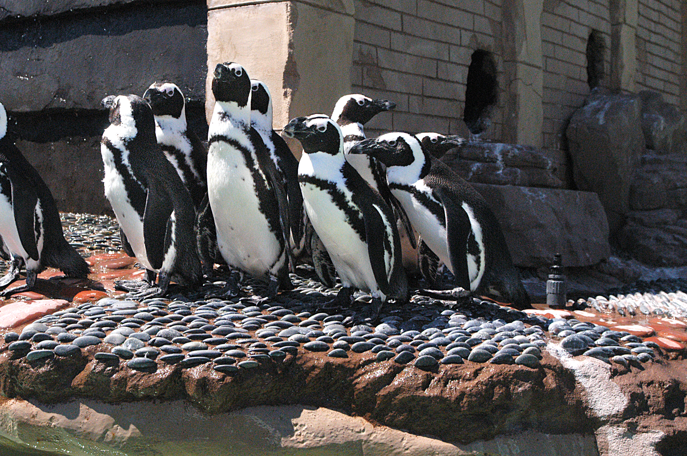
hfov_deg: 37.9
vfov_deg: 25.7
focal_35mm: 52
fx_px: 1001
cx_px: 344
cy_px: 228
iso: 1600
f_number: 8
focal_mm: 35
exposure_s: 1/3200
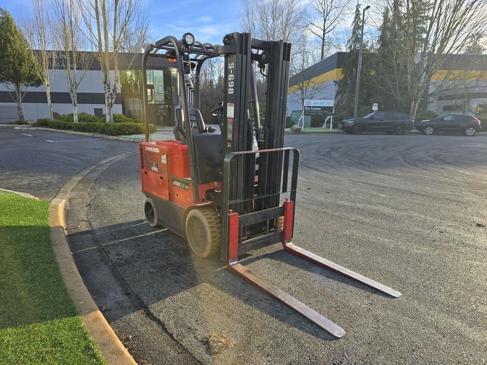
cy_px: 182
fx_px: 324
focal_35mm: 23
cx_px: 244
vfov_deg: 58.9
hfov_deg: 73.9
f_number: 1.7
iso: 12
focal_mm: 6.3
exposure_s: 1/251
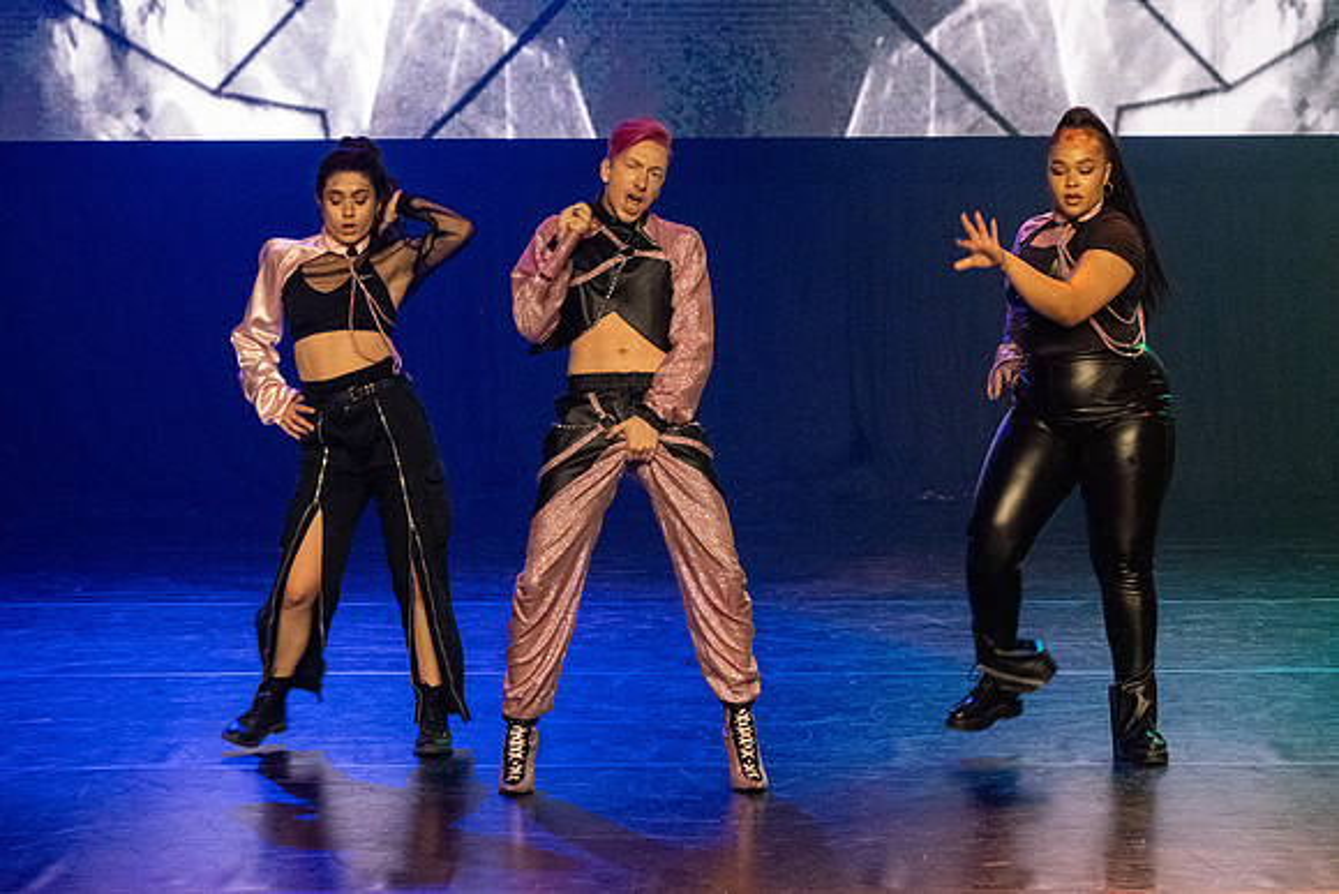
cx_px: 636
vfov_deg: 11.1
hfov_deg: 16.6
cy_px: 502
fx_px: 4587
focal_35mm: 123
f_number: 4
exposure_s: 1/160
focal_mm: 70
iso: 7200
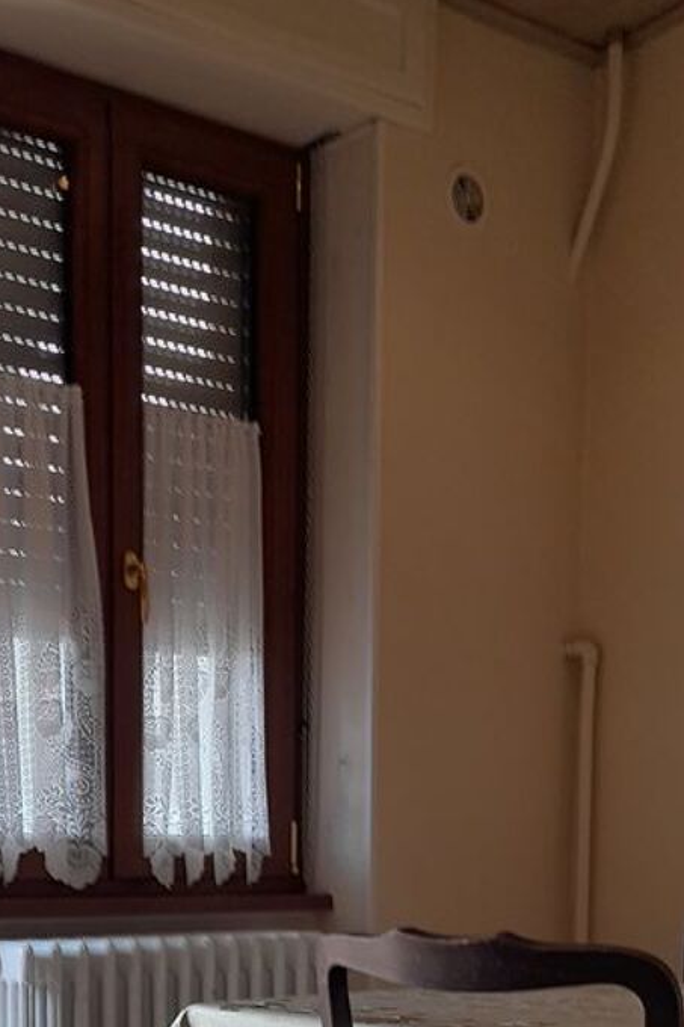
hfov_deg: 25.5
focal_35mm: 51
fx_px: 1454
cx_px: 41
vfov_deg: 35.9
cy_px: 973
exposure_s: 1/50
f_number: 2
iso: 25
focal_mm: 4.6
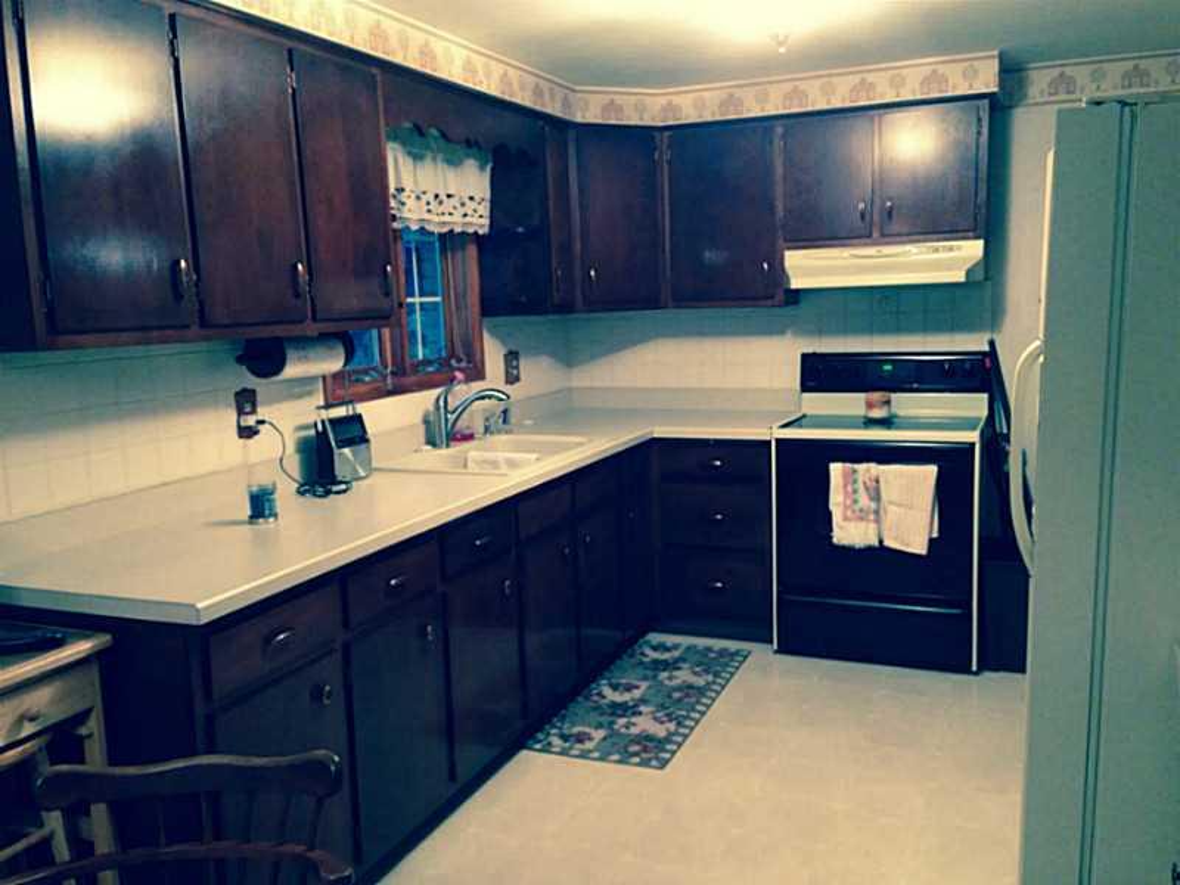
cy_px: 442
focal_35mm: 33
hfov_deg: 55.4
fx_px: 1125
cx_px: 590
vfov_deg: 42.9
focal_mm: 4.12
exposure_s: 1/20
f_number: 2.4
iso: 320
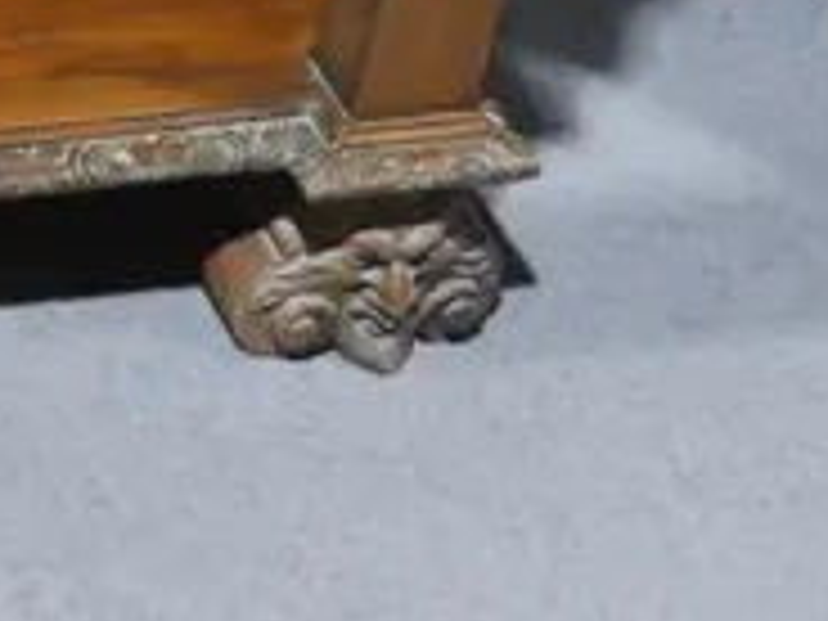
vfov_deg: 8.7
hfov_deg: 11.2
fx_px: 3995
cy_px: -279
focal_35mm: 167
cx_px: -522
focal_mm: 15
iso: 800
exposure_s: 1/60
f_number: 3.6
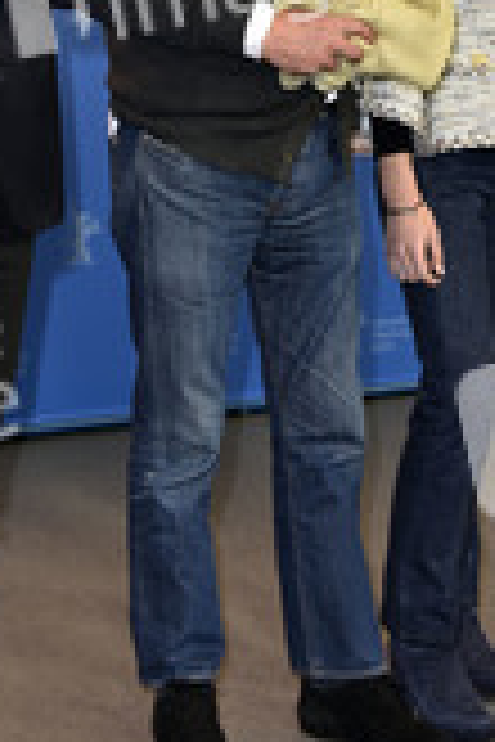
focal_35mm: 97
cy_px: 189
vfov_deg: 20.9
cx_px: 279
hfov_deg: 14.1
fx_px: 2000
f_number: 5.6
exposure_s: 1/125
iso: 640
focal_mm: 40
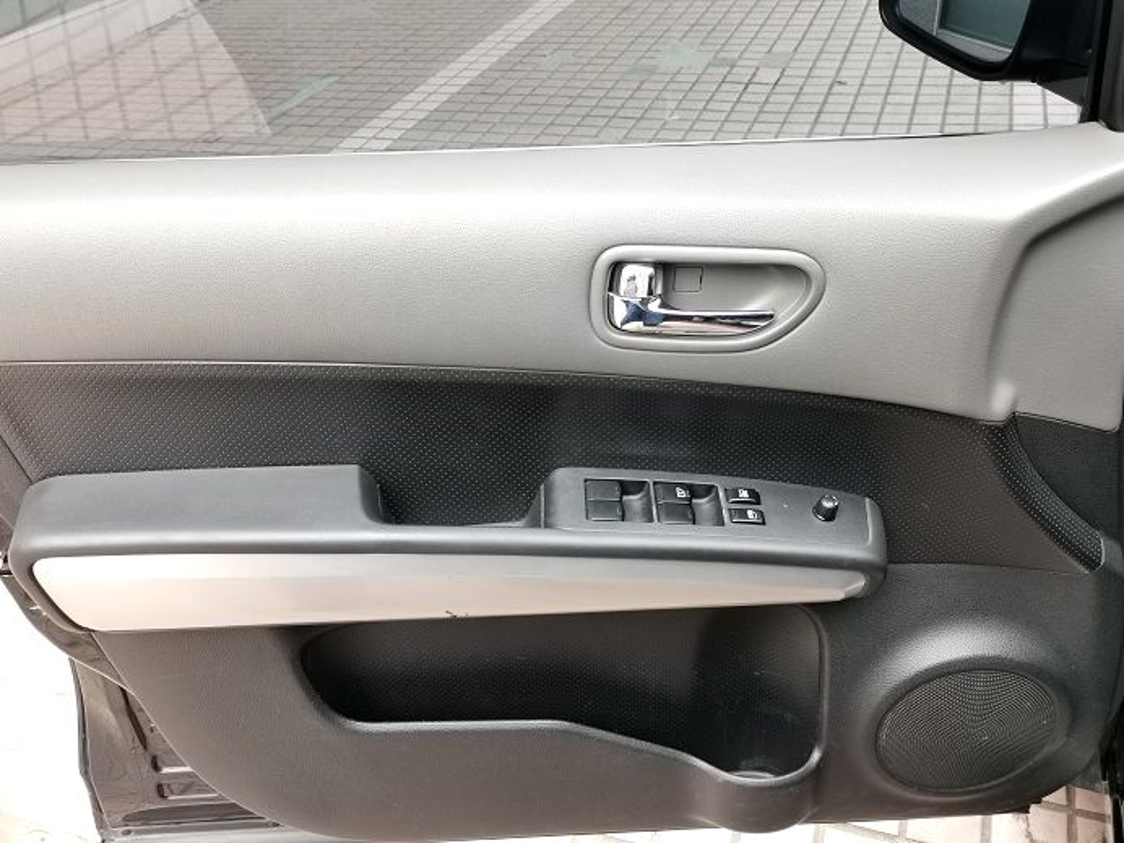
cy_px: 422
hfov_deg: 56.8
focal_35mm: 32
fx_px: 1039
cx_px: 562
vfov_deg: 44.2
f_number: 1.8
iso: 200
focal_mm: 5.58
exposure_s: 1/60
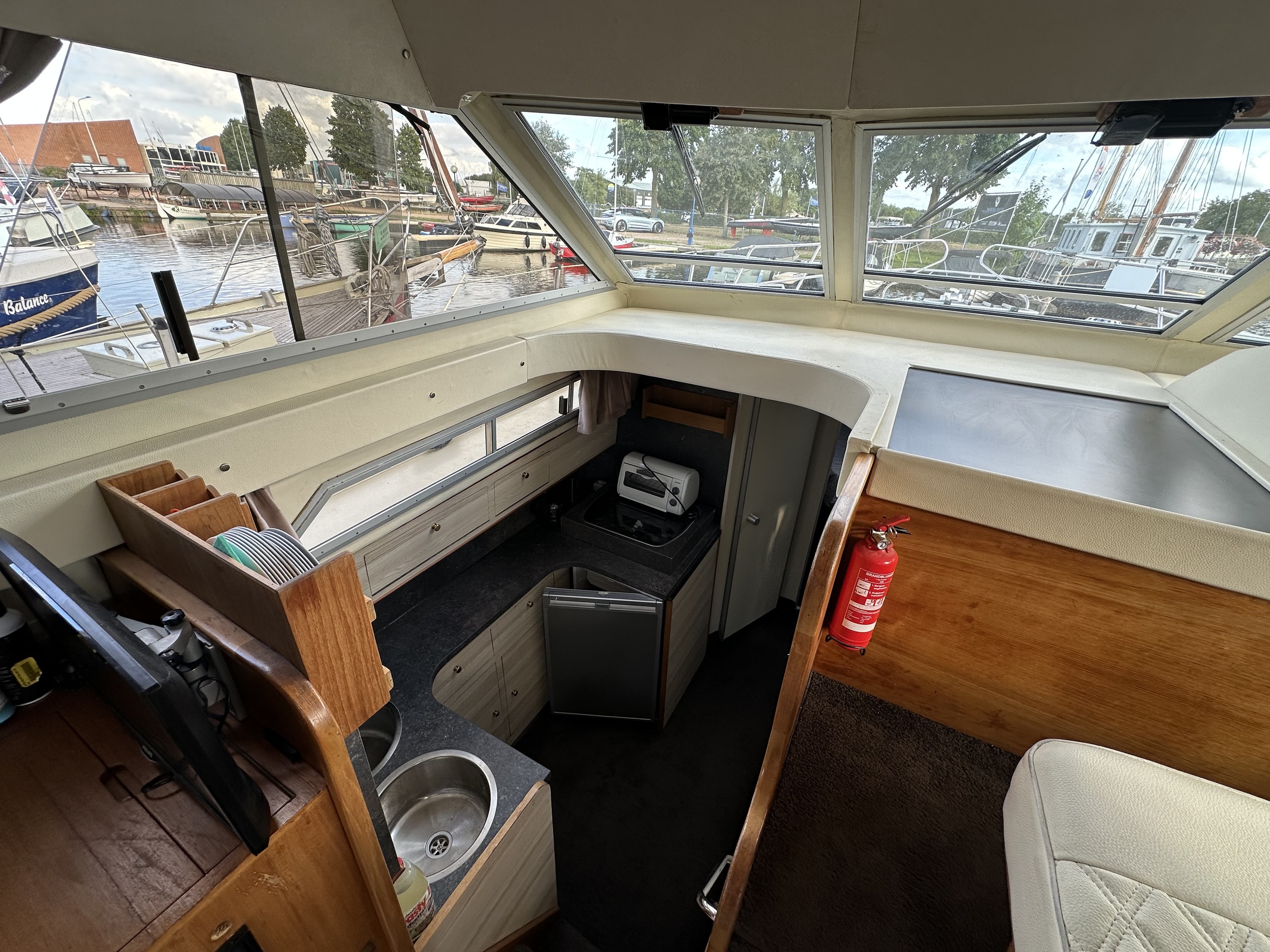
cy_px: 476
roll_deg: -3.4
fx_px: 514
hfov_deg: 102.1
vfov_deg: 85.7
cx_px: 635
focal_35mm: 14
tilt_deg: -28.7
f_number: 2.2
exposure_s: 1/121
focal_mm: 2.22
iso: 40
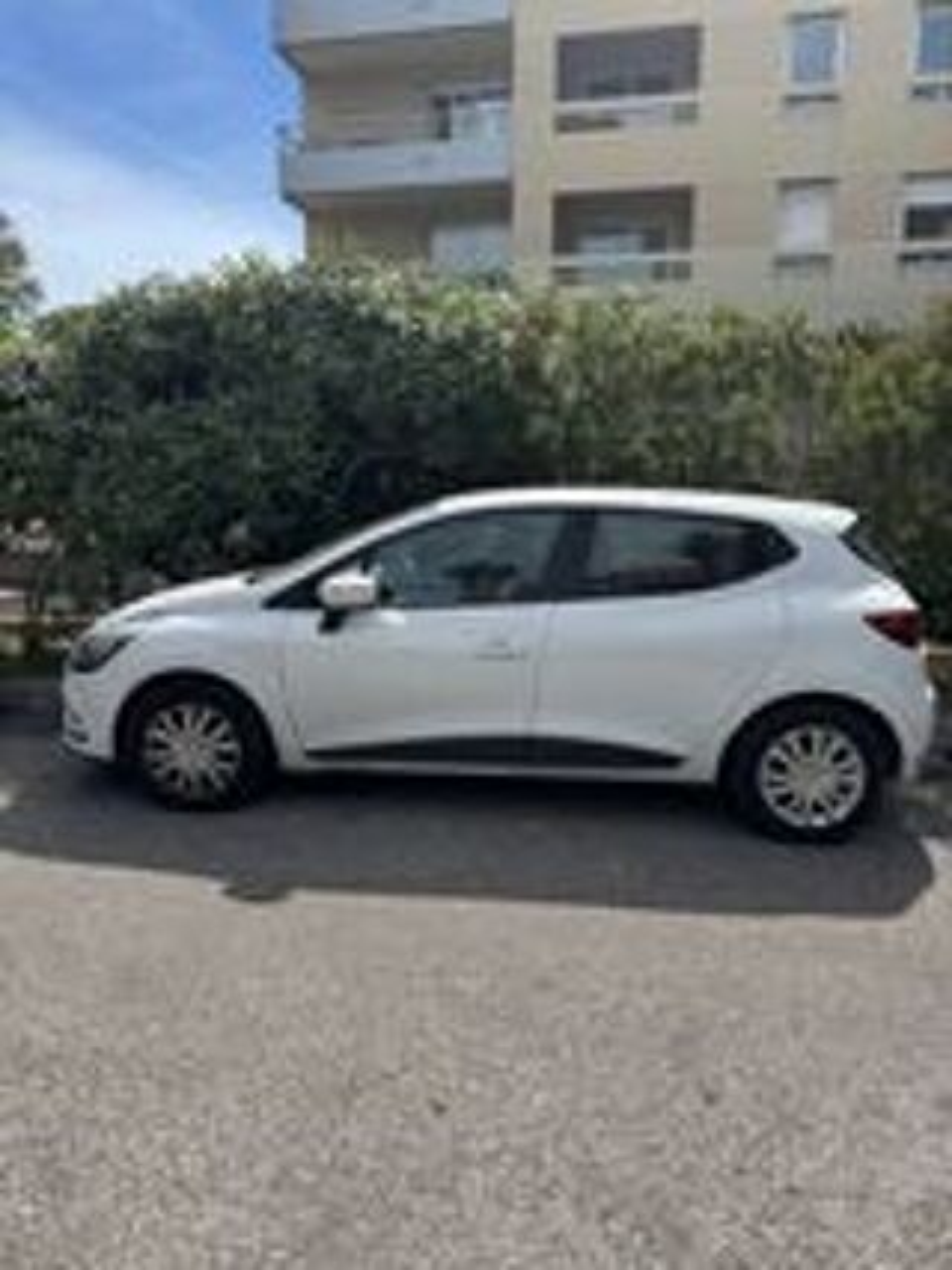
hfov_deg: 56.8
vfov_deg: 71.6
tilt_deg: -12.0
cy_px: 635
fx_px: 880
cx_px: 476
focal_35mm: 24
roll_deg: -1.2
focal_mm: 6.76
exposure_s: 1/3096
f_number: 1.78
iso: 80
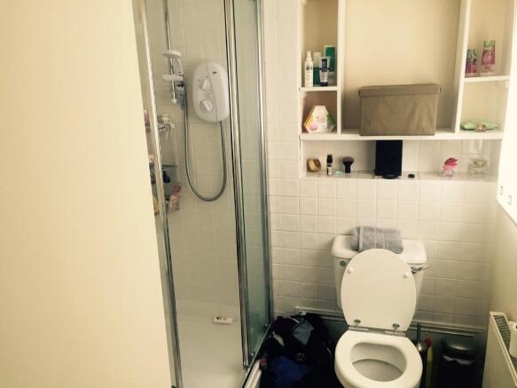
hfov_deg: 61.7
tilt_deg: -14.5
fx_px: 433
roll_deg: +3.6
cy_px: 194
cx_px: 258
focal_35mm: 29
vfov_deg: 48.2
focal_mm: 4.15
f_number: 2.2
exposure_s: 1/30
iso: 32
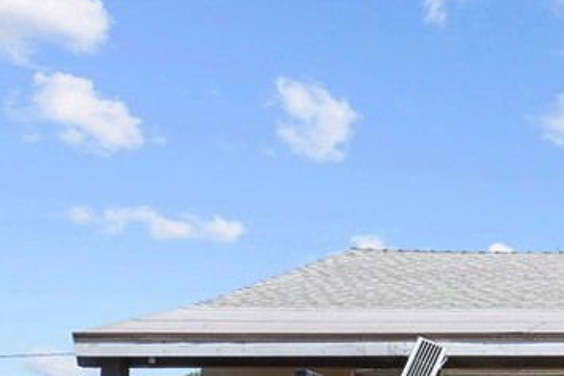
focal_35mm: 76
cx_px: 763
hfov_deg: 23.1
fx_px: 1198
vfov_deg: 16.7
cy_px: 512
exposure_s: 1/125
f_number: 20
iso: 250
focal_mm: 26.5
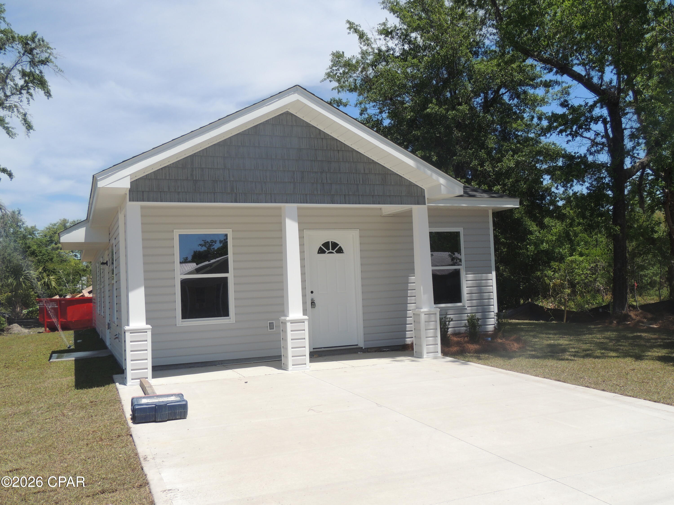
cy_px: 252
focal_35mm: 33
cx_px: 337
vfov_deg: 42.9
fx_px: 643
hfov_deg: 55.4
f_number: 3.2
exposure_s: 1/1250
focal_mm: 5.8
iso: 100
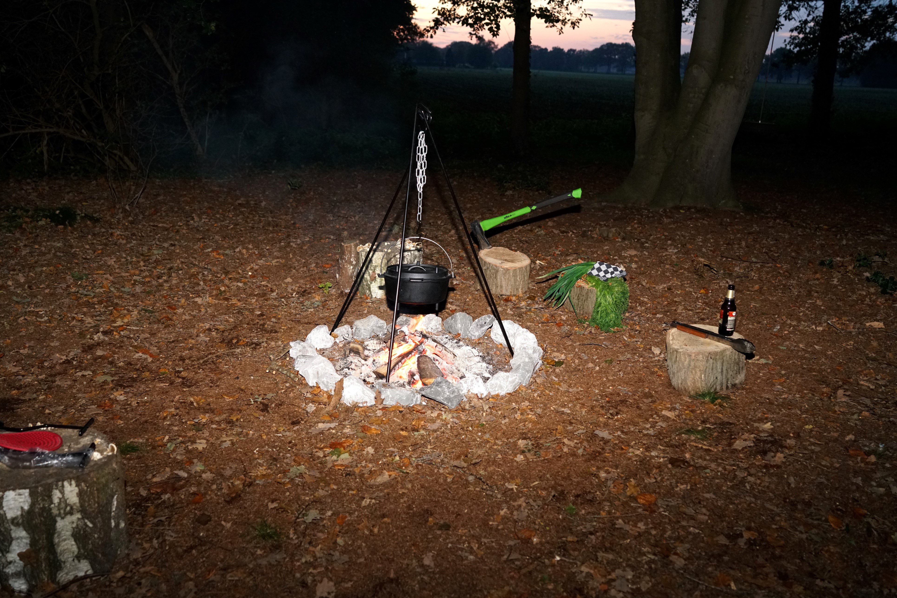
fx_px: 772
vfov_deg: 42.3
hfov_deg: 60.3
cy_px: 297
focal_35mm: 31
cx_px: 438
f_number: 4
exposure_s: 1/60
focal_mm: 30
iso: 2500
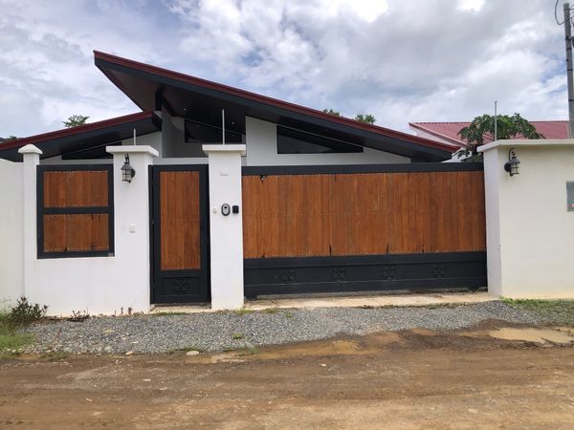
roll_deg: +1.5
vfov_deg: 49.7
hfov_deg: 63.4
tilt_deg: +0.5
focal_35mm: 28
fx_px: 464
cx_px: 287
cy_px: 215
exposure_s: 1/2000
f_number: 1.8
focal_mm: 3.99
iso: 20
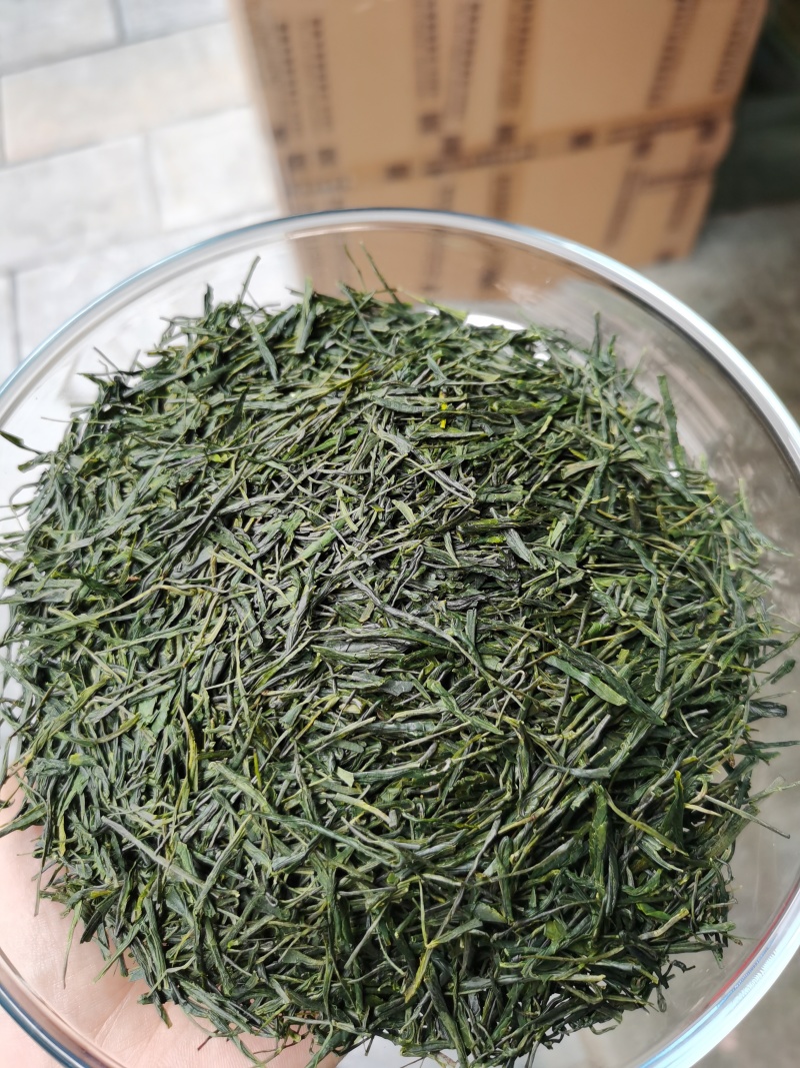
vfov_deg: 65.3
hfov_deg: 51.3
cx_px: 400
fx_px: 832
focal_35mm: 27
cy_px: 534
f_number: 1.8
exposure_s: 1/100
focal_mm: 5.58
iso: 100
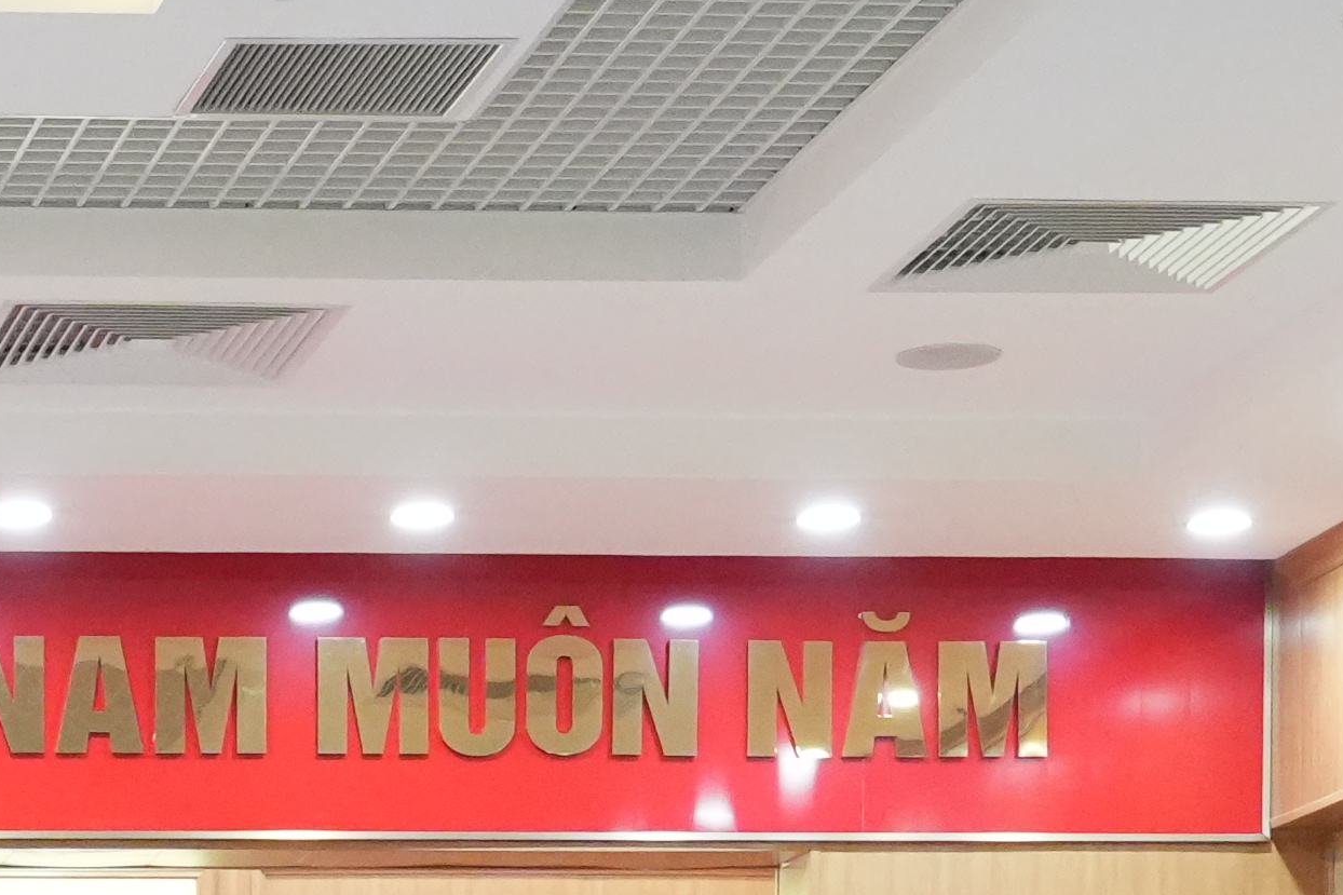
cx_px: -533
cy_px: 2269
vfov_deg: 7.5
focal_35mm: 169
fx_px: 6303
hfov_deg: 11.7
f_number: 6.3
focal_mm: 30
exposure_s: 1/125
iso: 6400
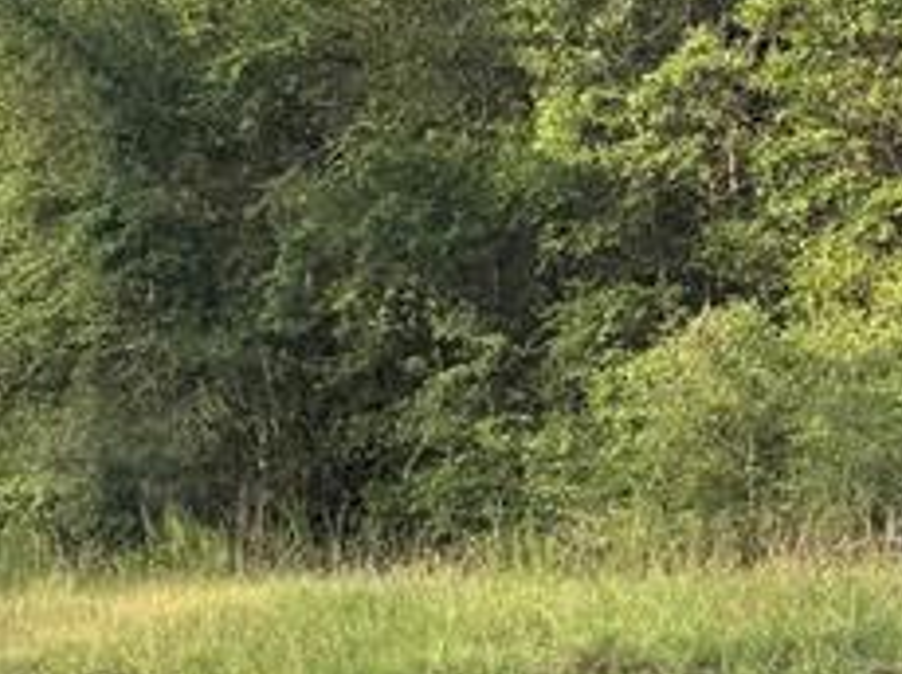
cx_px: -886
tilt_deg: -1.9
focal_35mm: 107
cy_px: 537
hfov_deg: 15.1
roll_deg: +1.8
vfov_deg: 13.7
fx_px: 2785
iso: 80
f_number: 1.78
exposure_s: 1/428
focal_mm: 6.76
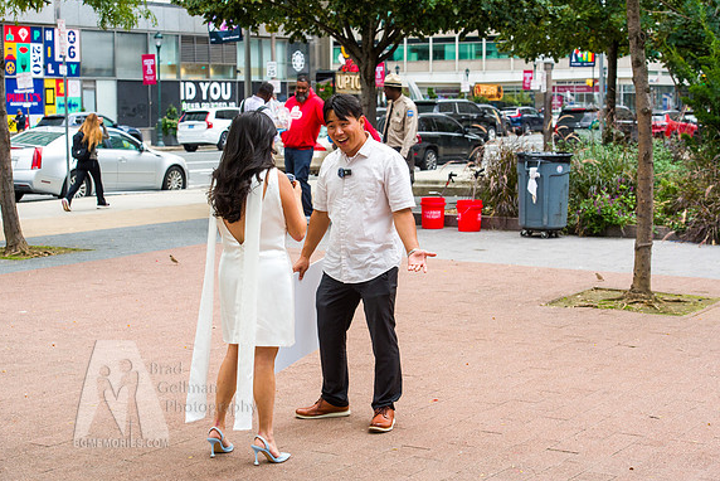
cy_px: 241
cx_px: 360
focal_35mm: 71
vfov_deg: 19.2
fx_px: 1421
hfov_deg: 28.4
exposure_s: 1/500
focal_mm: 70
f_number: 6.3
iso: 800
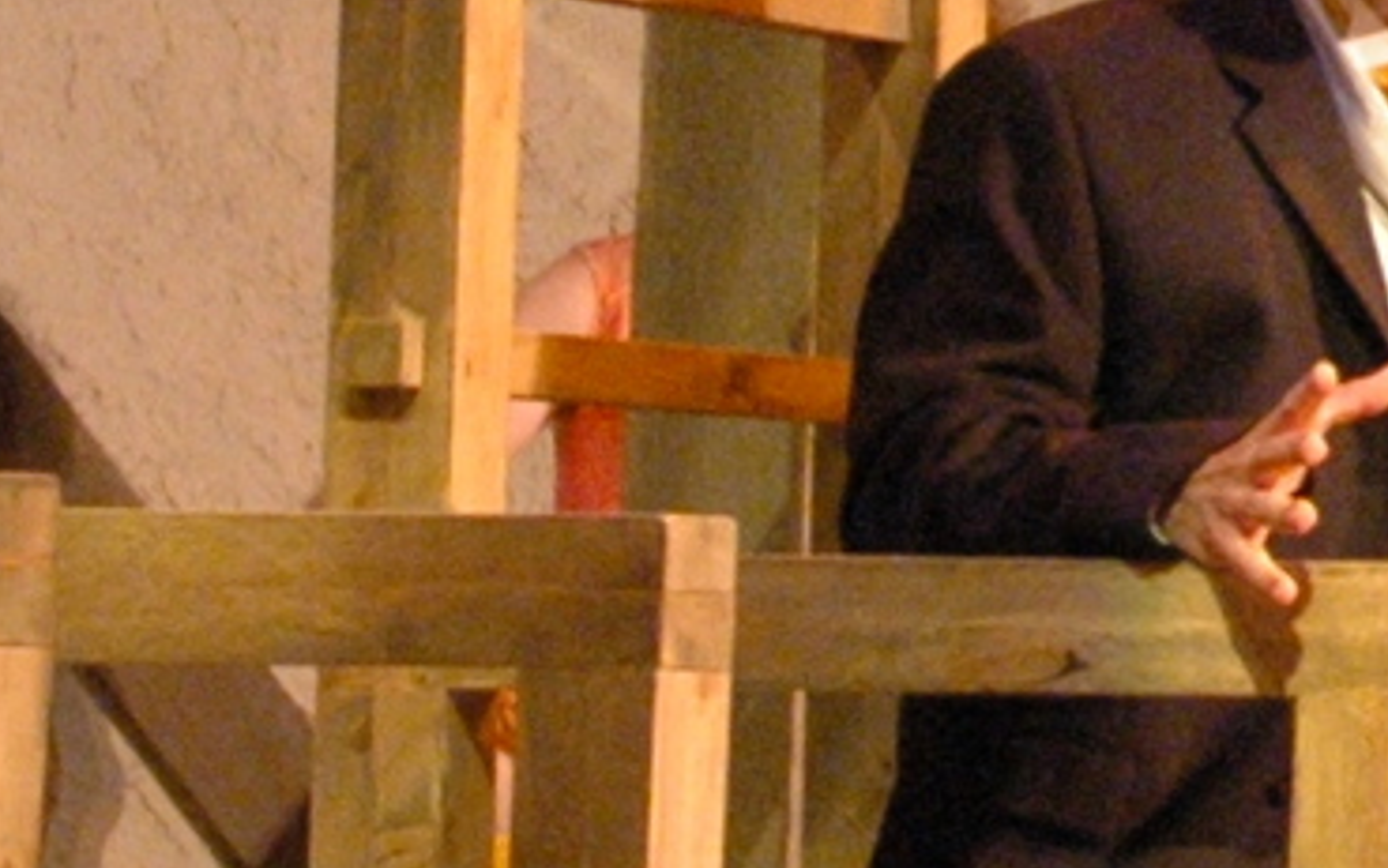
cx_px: 4431
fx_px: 12127
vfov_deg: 4.1
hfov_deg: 6.0
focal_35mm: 320
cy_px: -507
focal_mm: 31
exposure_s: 1/25
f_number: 4.5
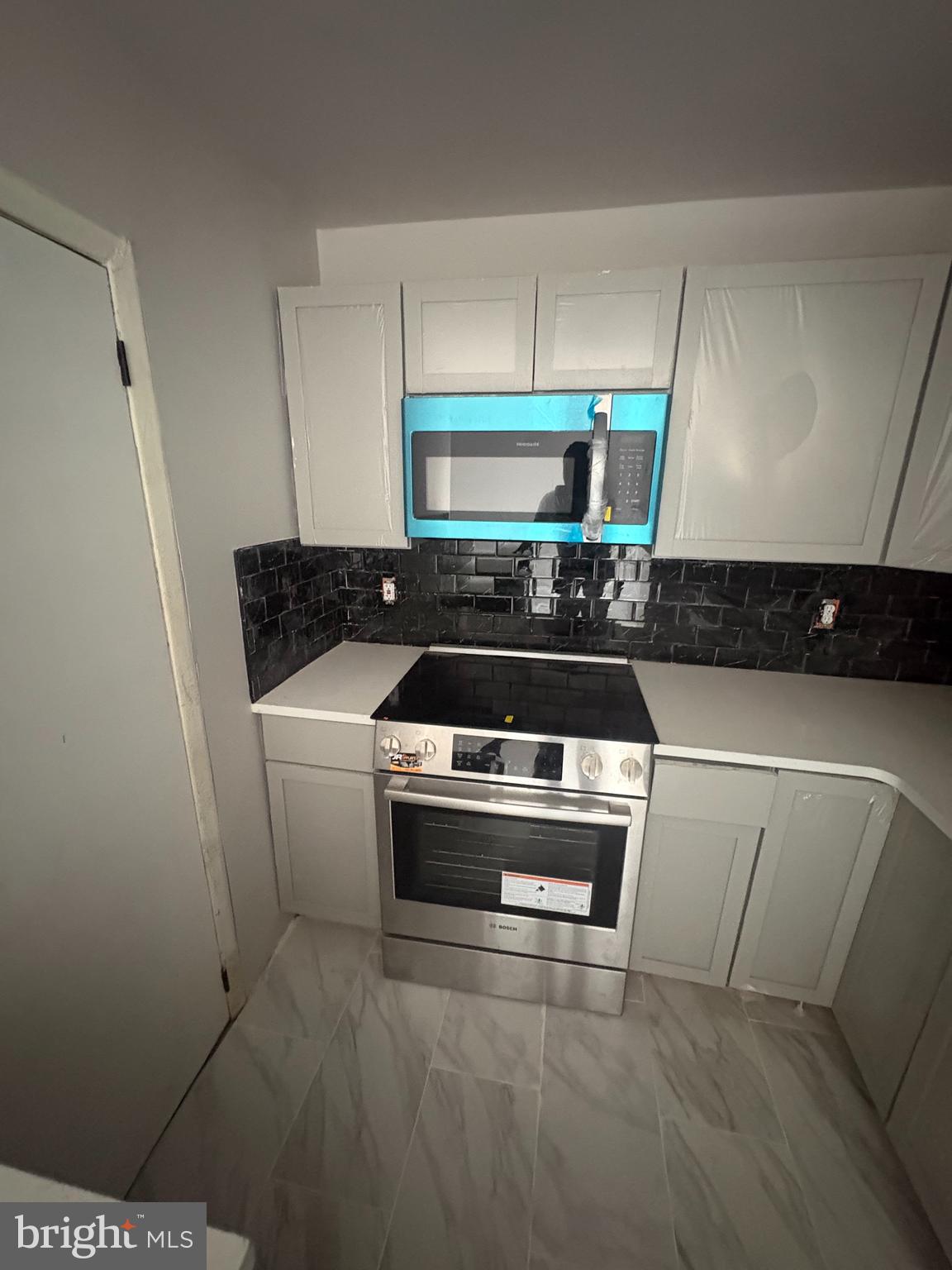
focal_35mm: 14
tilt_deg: -14.7
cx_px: 476
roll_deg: -1.2
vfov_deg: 102.1
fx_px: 513
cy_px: 635
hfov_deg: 85.7
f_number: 2.2
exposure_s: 1/30
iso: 1250
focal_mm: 2.22
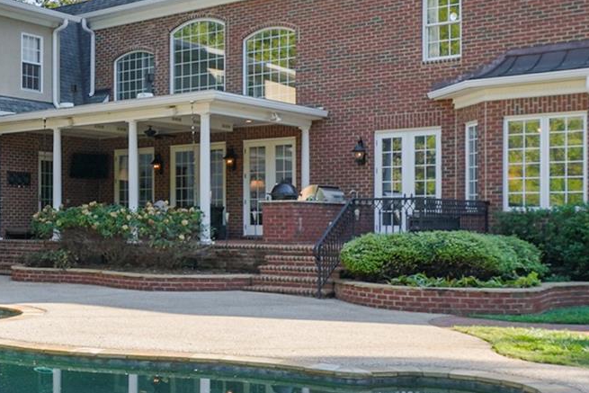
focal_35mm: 50
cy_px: 136
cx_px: 53
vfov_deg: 26.9
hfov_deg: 36.9
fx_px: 818
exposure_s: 1/50
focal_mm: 16
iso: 160
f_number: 9
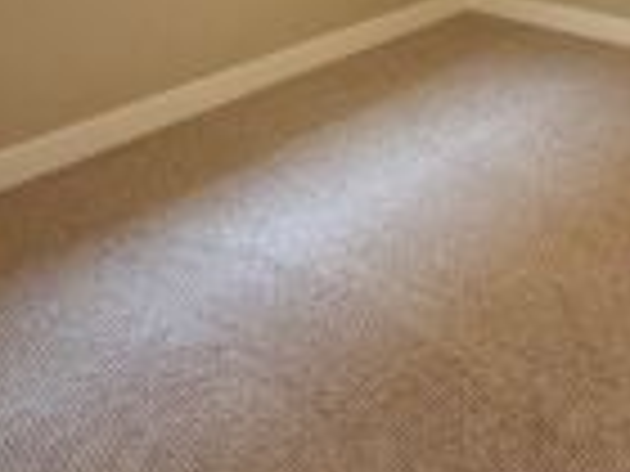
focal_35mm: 40
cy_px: -63
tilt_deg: -12.3
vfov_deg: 31.4
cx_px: 454
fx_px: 728
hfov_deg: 45.5
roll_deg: +1.9
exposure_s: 1/60
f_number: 2.2
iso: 320
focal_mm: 2.22
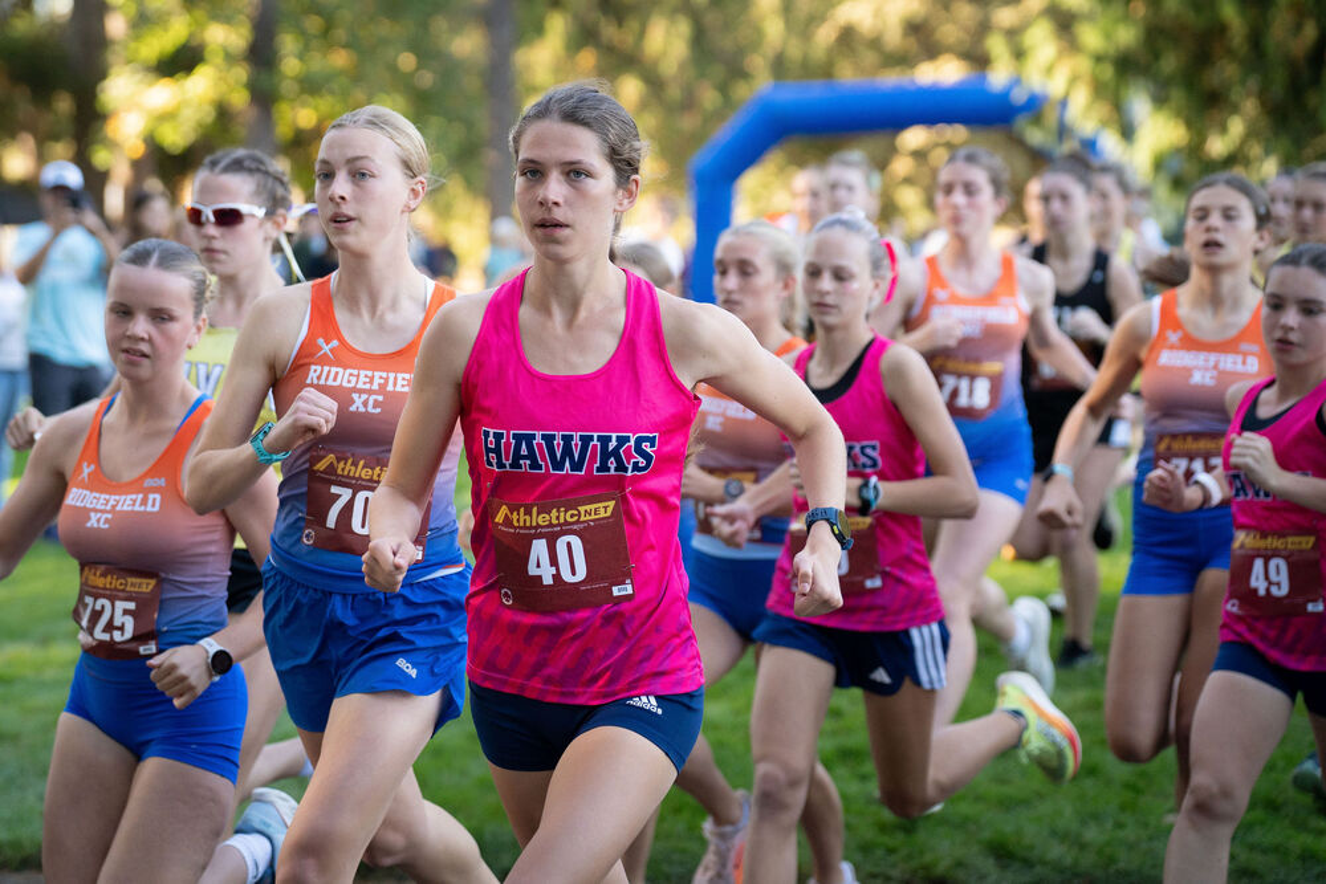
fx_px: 3719
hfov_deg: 20.2
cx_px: 548
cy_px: 365
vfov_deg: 13.6
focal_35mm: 101
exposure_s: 1/1600
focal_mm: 86
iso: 1000
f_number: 2.8
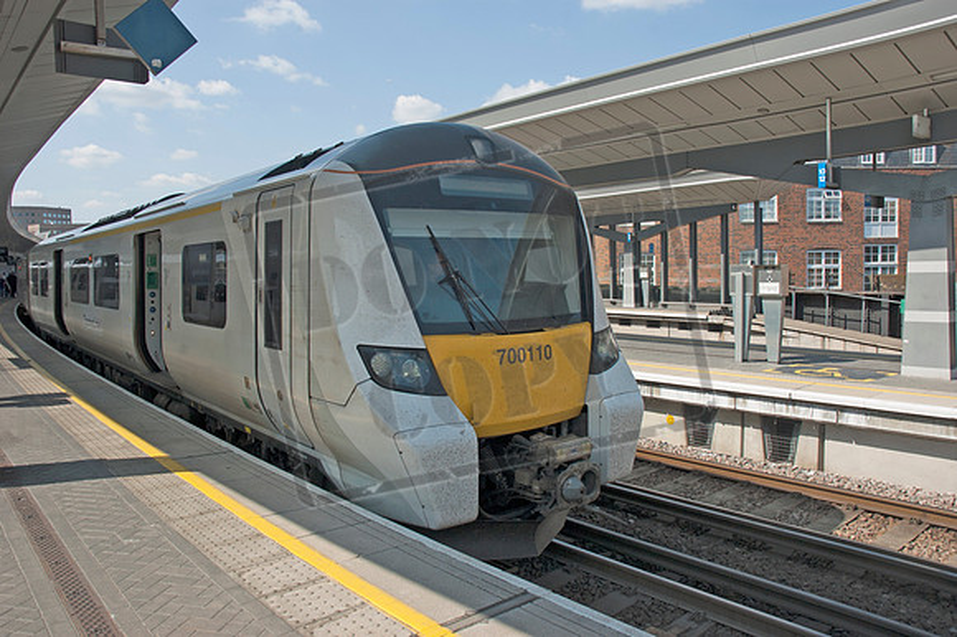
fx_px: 717
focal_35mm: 27
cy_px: 318
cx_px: 478
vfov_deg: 47.9
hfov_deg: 67.4
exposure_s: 1/250
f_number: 8
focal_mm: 18
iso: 200
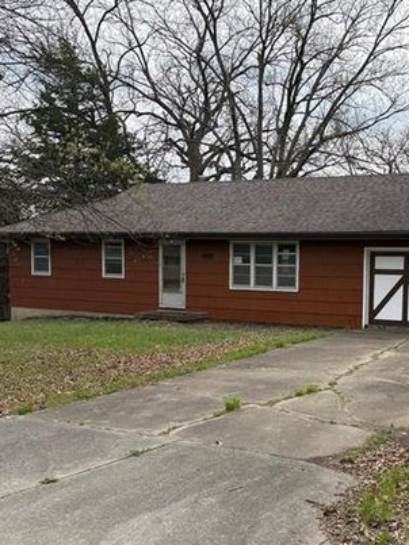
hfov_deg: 33.2
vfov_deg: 43.7
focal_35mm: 43
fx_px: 678
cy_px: 316
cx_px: 283
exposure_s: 1/2985
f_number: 1.6
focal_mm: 5.96
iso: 50
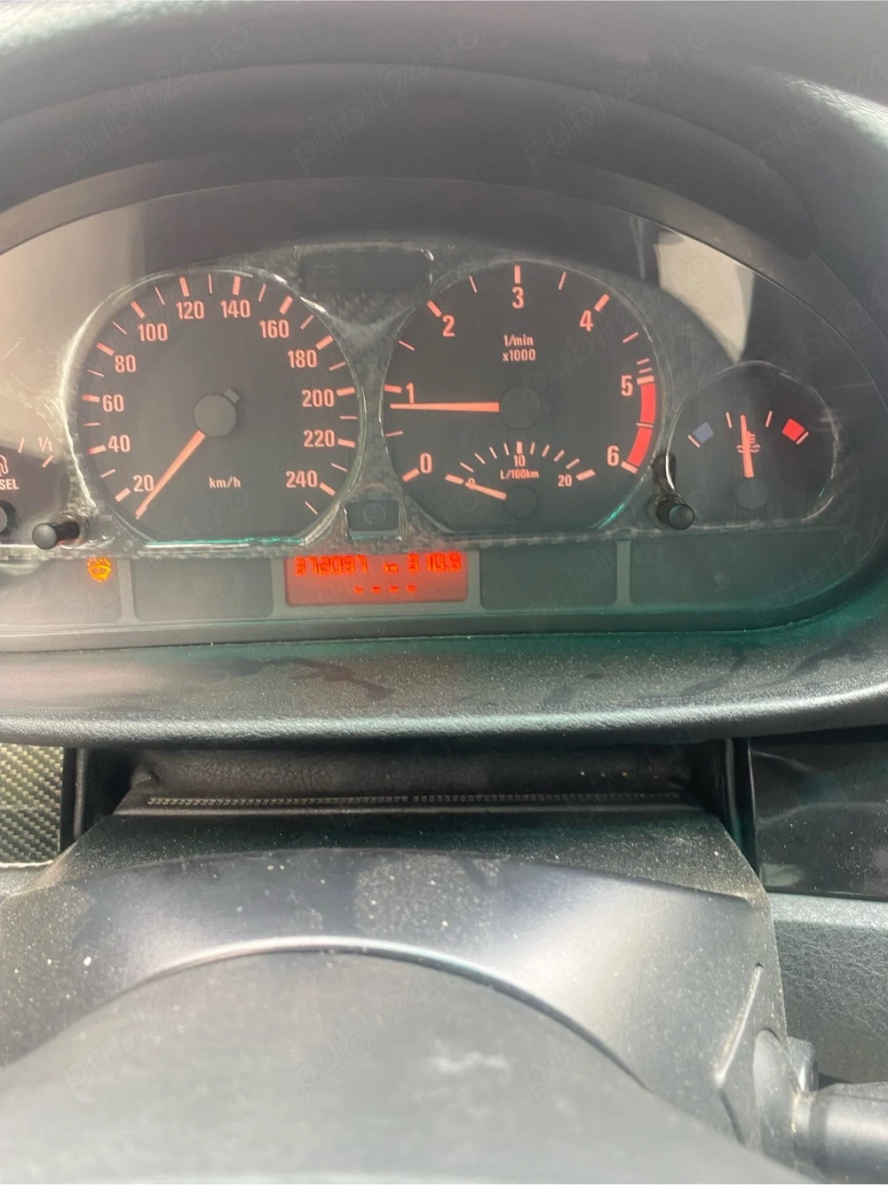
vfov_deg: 67.3
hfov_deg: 53.0
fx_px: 890
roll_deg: +2.2
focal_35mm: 26
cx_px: 444
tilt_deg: -26.7
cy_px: 592
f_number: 1.8
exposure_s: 1/49
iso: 200
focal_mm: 4.25
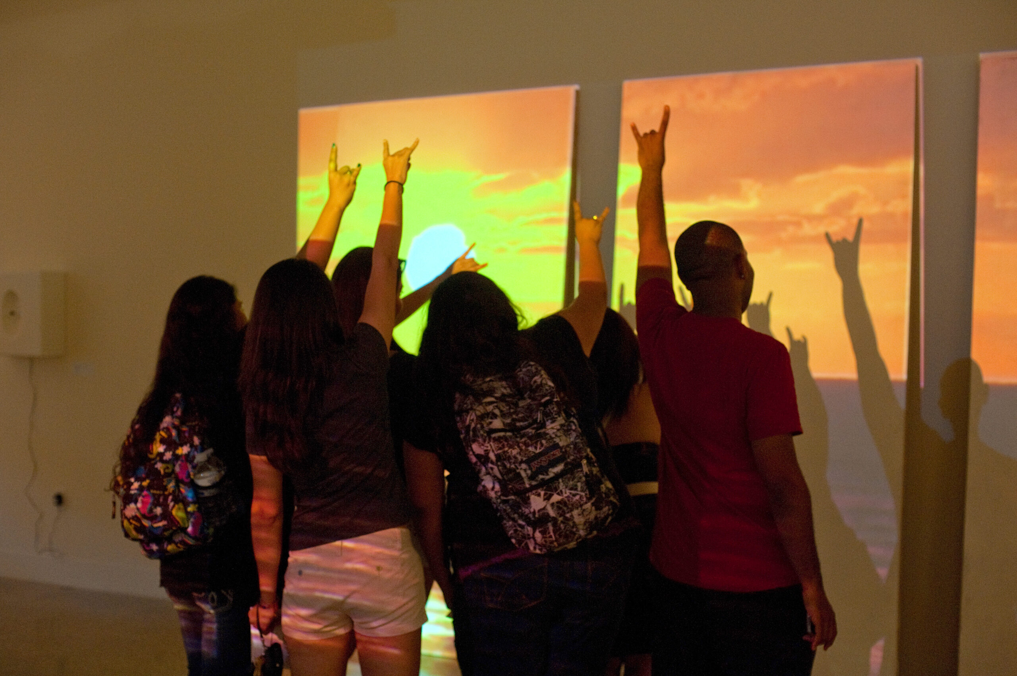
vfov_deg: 27.0
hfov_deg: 39.6
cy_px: 338
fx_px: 1411
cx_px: 508
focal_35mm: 50
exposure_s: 1/100
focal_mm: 50
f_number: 3.5
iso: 1600
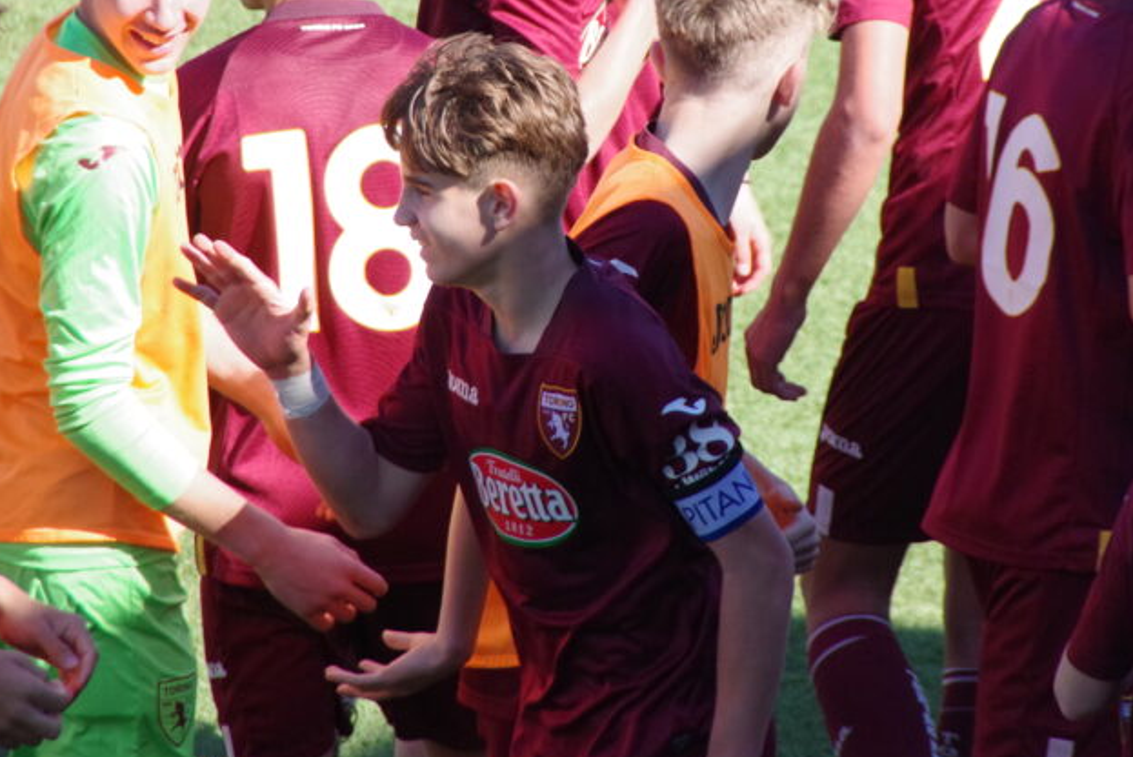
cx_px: 640
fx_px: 19395
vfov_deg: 2.2
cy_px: 154
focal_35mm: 616
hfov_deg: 3.3
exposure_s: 1/1000
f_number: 9
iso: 1600
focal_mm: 250
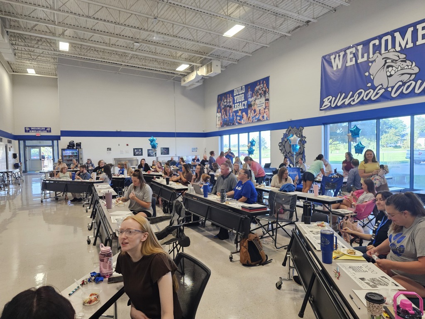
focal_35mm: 23
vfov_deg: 58.9
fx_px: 282
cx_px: 212
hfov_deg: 73.9
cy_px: 160
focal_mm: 6.3
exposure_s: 1/120
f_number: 1.7
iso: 640
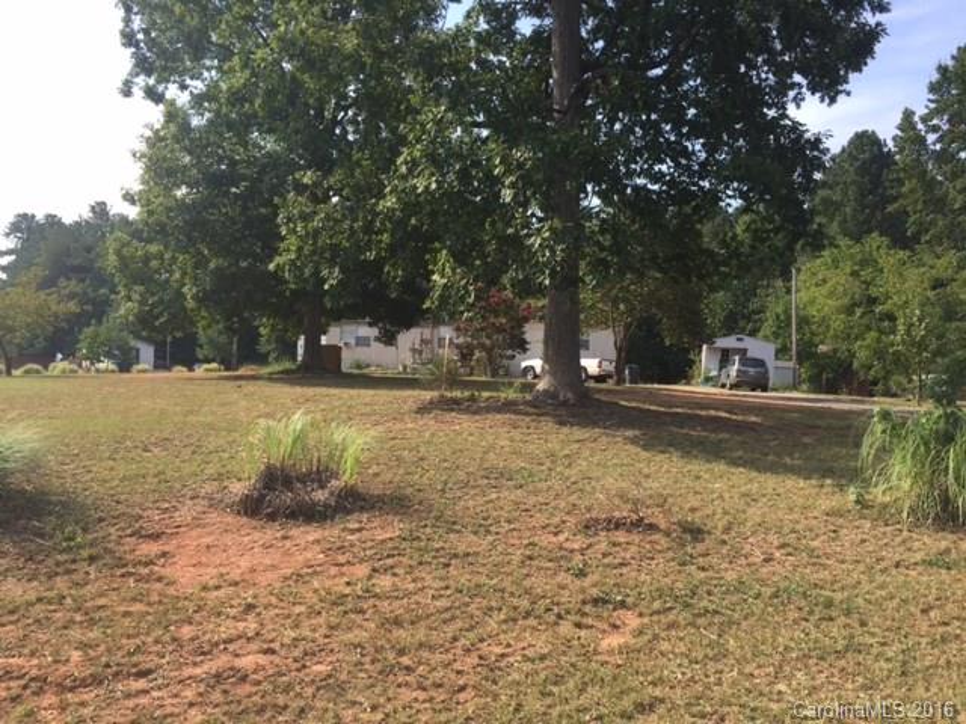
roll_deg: -2.0
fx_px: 809
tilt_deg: +2.0
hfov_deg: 61.7
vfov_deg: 48.2
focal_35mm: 29
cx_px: 483
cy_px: 362
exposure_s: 1/791
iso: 32
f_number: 2.2
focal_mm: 4.15
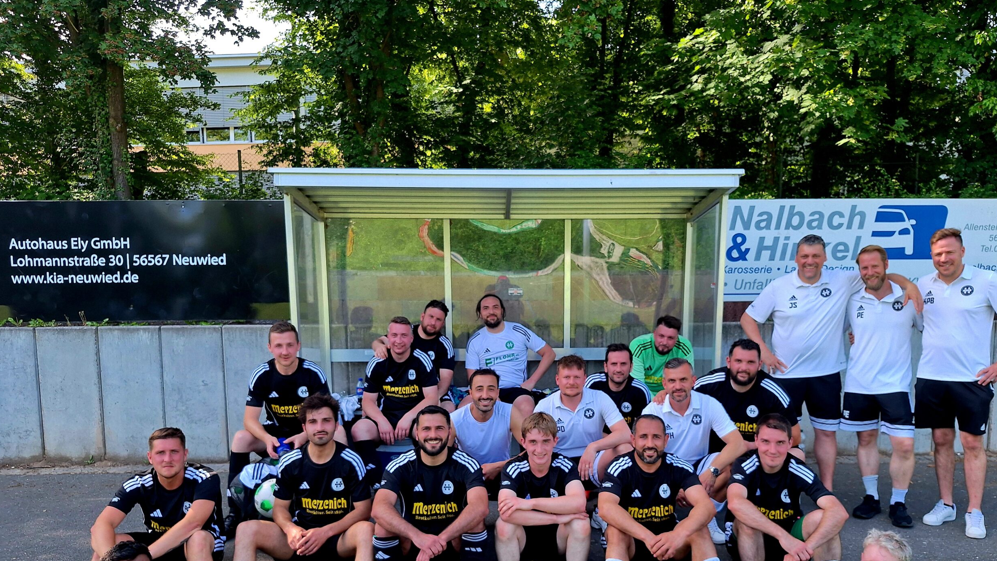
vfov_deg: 43.6
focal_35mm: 26
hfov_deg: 71.9
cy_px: 385
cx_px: 515
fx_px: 687
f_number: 1.8
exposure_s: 1/370
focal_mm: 5.54
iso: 40
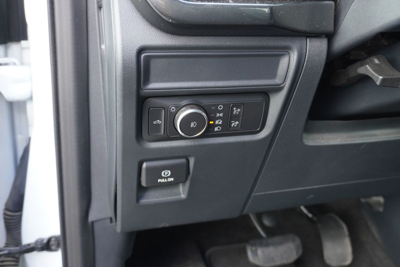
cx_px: 200
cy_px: 134
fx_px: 367
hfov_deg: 57.2
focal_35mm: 33
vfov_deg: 40.0
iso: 500
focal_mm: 22
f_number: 4
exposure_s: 1/60
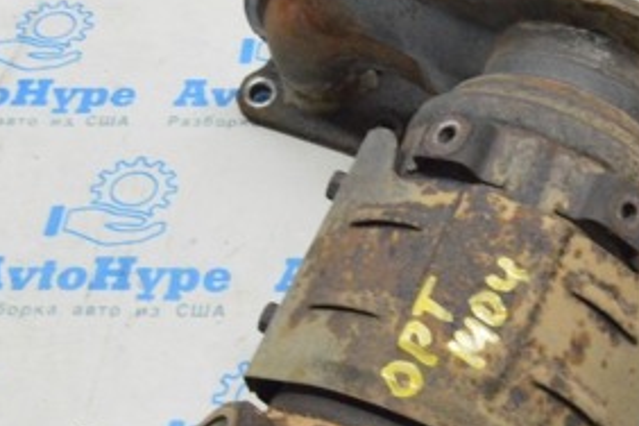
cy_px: 264
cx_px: 449
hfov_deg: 29.4
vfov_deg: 20.0
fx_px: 1207
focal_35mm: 68
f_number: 20
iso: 6400
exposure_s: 1/20
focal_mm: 20
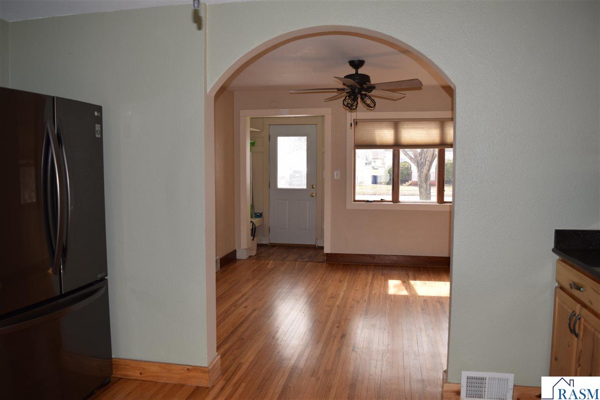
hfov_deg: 67.4
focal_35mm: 27
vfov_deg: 47.9
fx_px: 450
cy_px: 200
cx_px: 300
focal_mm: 18
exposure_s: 1/125
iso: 160
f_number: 5.6
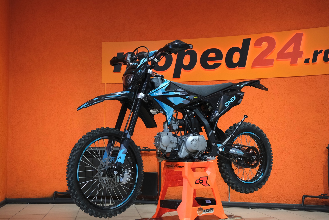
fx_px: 494
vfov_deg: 25.1
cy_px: 110
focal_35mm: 54
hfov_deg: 36.9
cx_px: 164
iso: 1600
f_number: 4
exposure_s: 1/100
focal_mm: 35.8
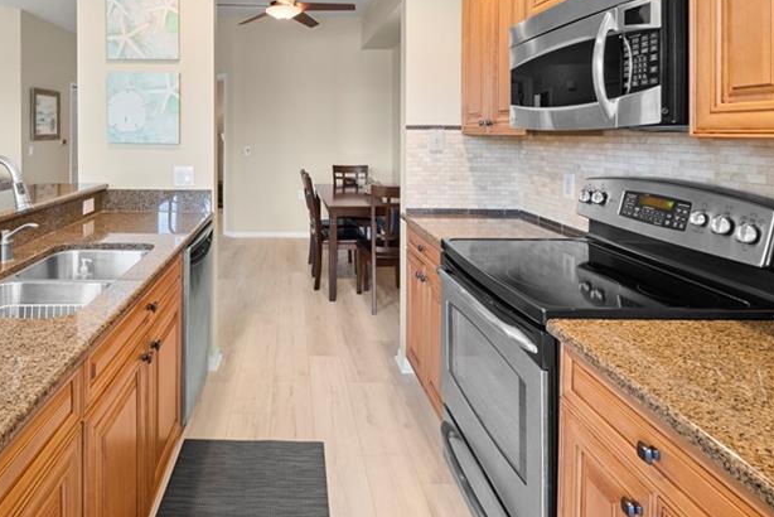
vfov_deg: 58.8
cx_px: 276
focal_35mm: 20
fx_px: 430
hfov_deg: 81.9
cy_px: 131
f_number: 11
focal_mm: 12
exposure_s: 1/10
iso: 2000
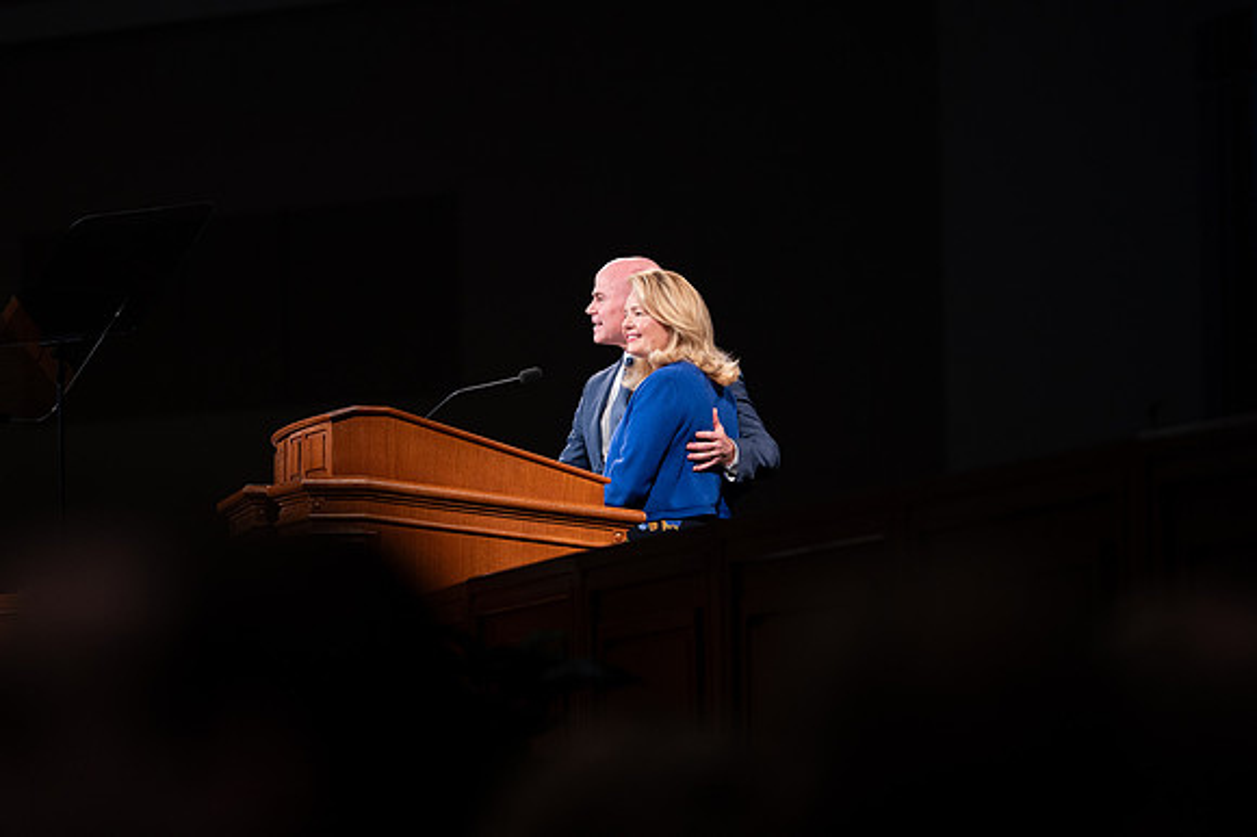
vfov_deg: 6.9
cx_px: 628
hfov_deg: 10.3
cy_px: 418
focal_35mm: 200
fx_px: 6979
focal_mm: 200
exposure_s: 1/250
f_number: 2.8
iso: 1250
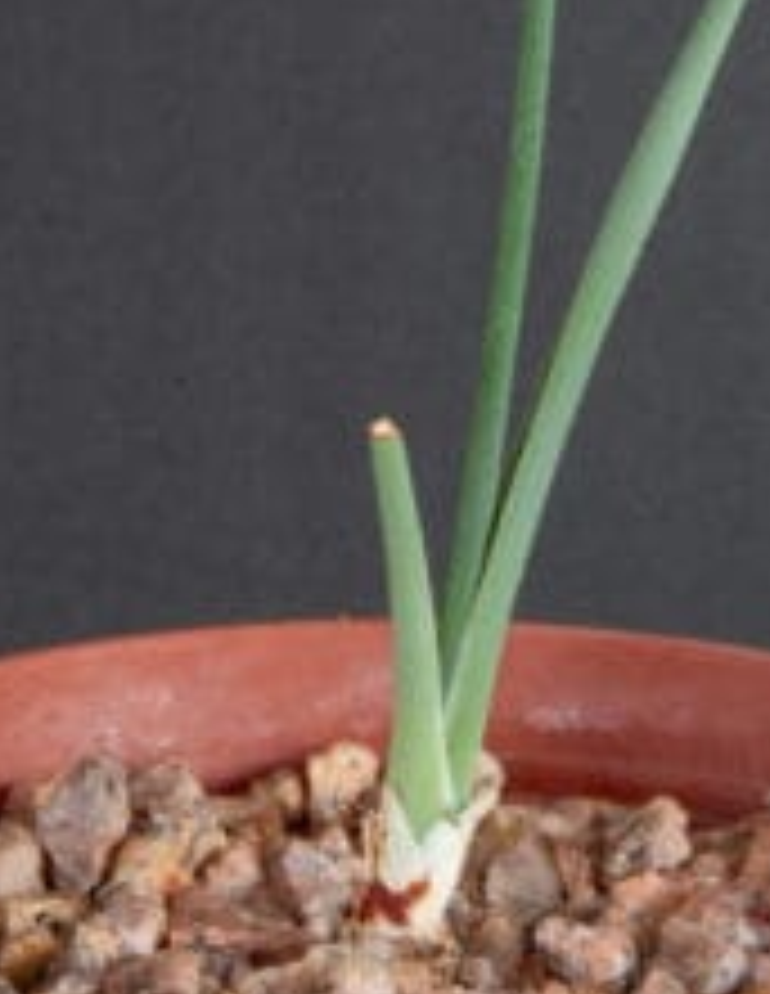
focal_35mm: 194
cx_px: 519
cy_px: 15
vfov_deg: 10.0
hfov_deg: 7.8
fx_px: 5641
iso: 100
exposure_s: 6
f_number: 36
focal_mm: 60
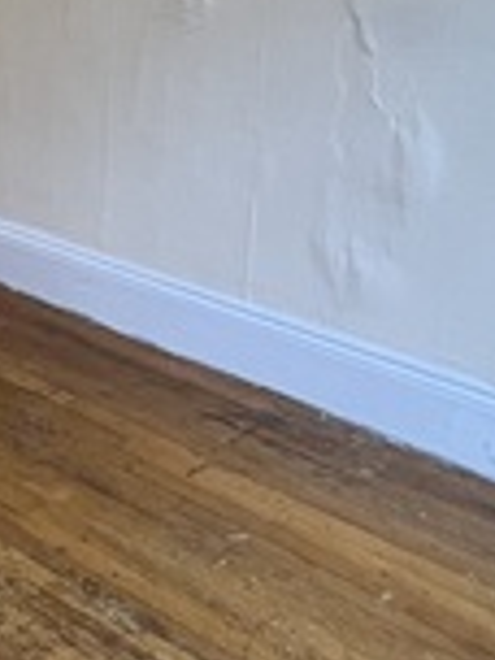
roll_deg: +1.3
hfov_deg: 19.3
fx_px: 1087
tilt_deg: -6.1
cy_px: -41
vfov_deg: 30.7
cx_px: -395
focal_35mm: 57
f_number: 1.8
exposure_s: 1/60
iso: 160
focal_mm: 1.57
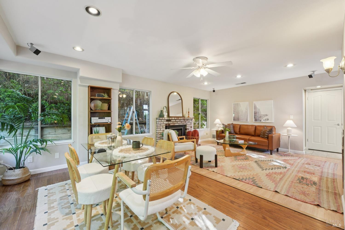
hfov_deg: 104.3
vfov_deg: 81.2
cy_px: 115
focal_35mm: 14
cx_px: 172
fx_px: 134
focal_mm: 14
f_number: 8
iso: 800
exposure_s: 1/25
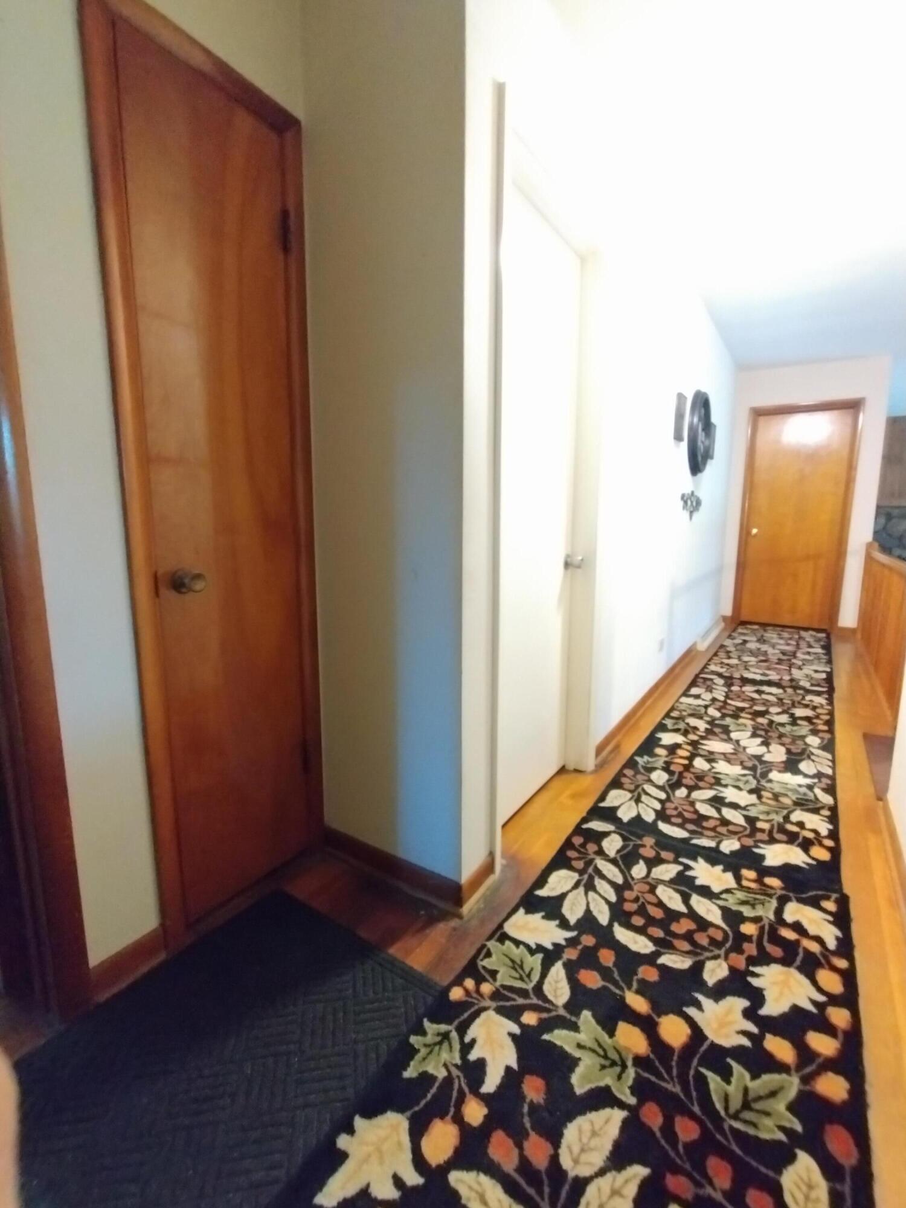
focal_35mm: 16
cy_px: 604
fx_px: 558
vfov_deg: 94.5
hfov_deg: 78.1
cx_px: 453
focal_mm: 1.66
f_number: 2.2
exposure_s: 1/15
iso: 2160
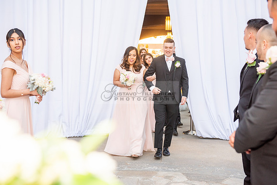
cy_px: 92
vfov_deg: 24.6
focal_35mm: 55
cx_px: 138
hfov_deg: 36.2
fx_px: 423
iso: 800
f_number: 5
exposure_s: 1/160
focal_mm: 55
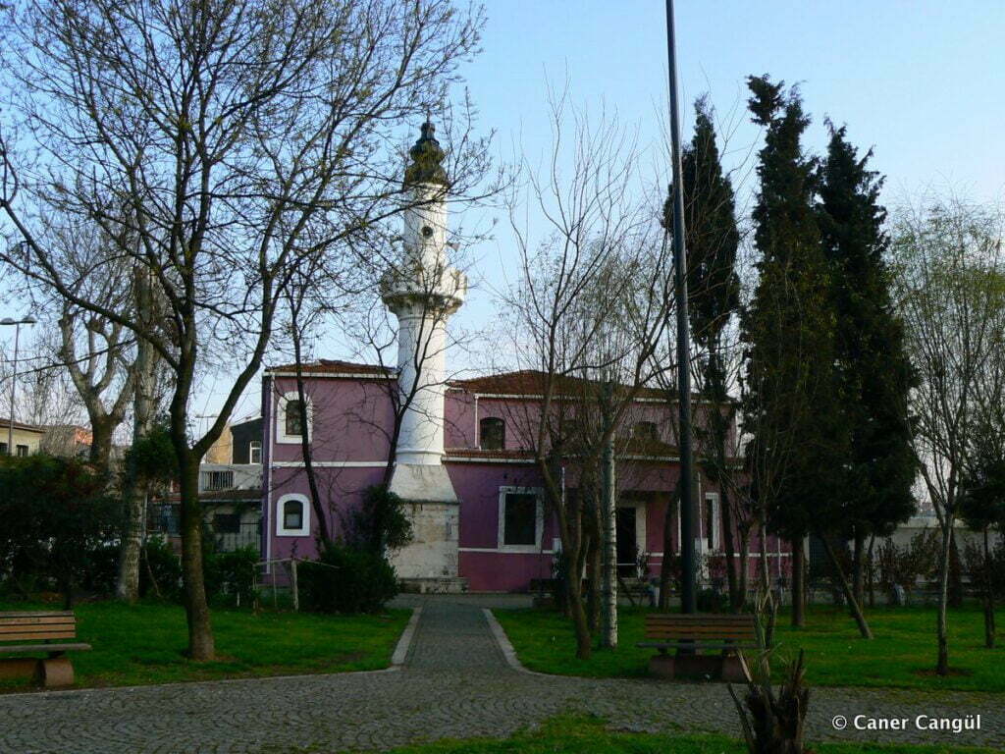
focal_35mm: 36
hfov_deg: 51.4
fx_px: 1045
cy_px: 377
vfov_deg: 39.7
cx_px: 502
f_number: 5.6
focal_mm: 6
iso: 100
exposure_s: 1/320
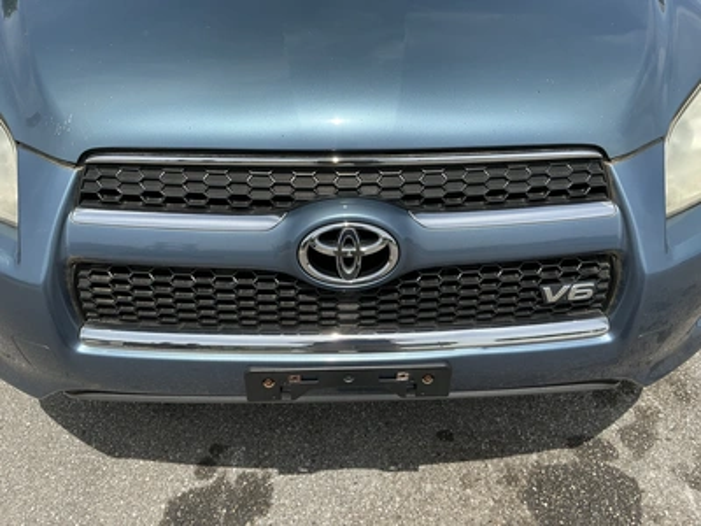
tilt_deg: -35.7
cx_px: 350
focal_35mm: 28
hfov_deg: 63.4
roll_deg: -1.1
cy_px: 263
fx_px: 567
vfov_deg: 49.7
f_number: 1.8
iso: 25
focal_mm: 3
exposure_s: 1/1626
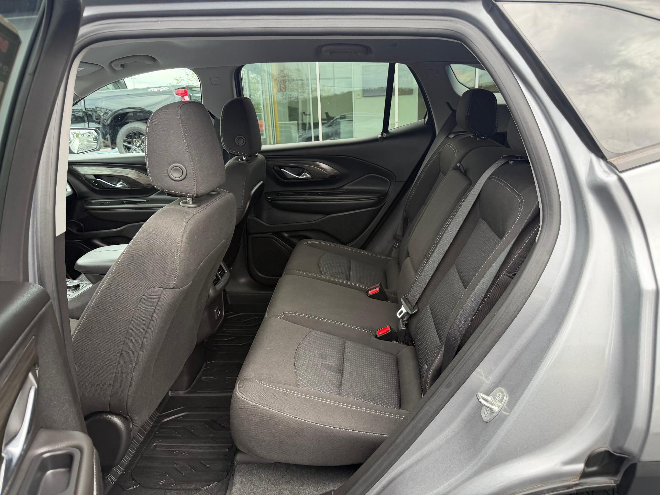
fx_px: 458
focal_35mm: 24
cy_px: 248
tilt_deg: -14.1
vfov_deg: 56.8
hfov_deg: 71.6
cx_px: 330
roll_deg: +1.0
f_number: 1.78
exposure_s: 1/194
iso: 80
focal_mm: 6.76
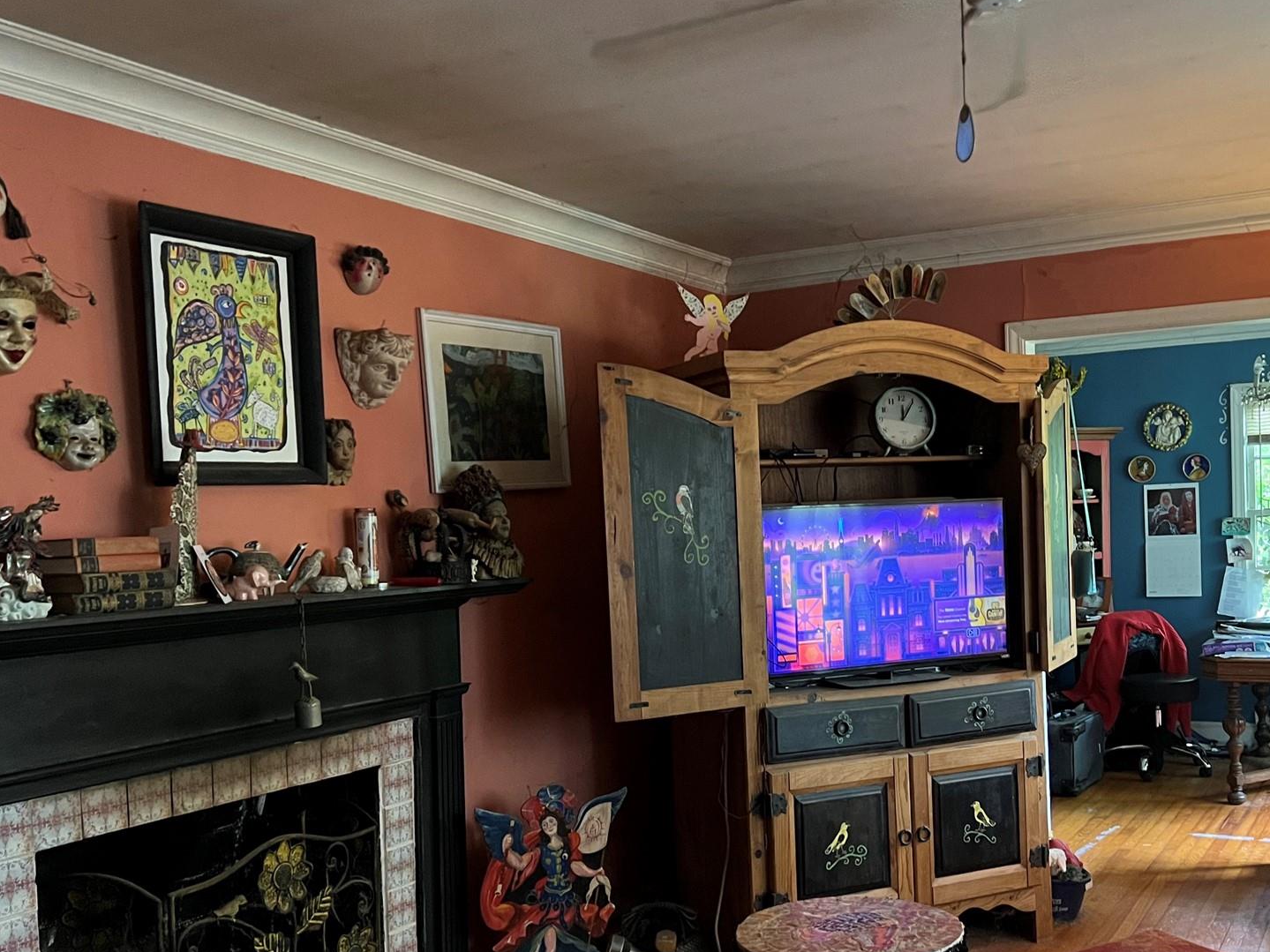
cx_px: 776
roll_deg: +2.0
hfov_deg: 49.8
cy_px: 588
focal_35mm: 37
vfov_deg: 38.4
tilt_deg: -2.2
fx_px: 1357
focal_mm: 5.7
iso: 640
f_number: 1.5
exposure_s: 1/35
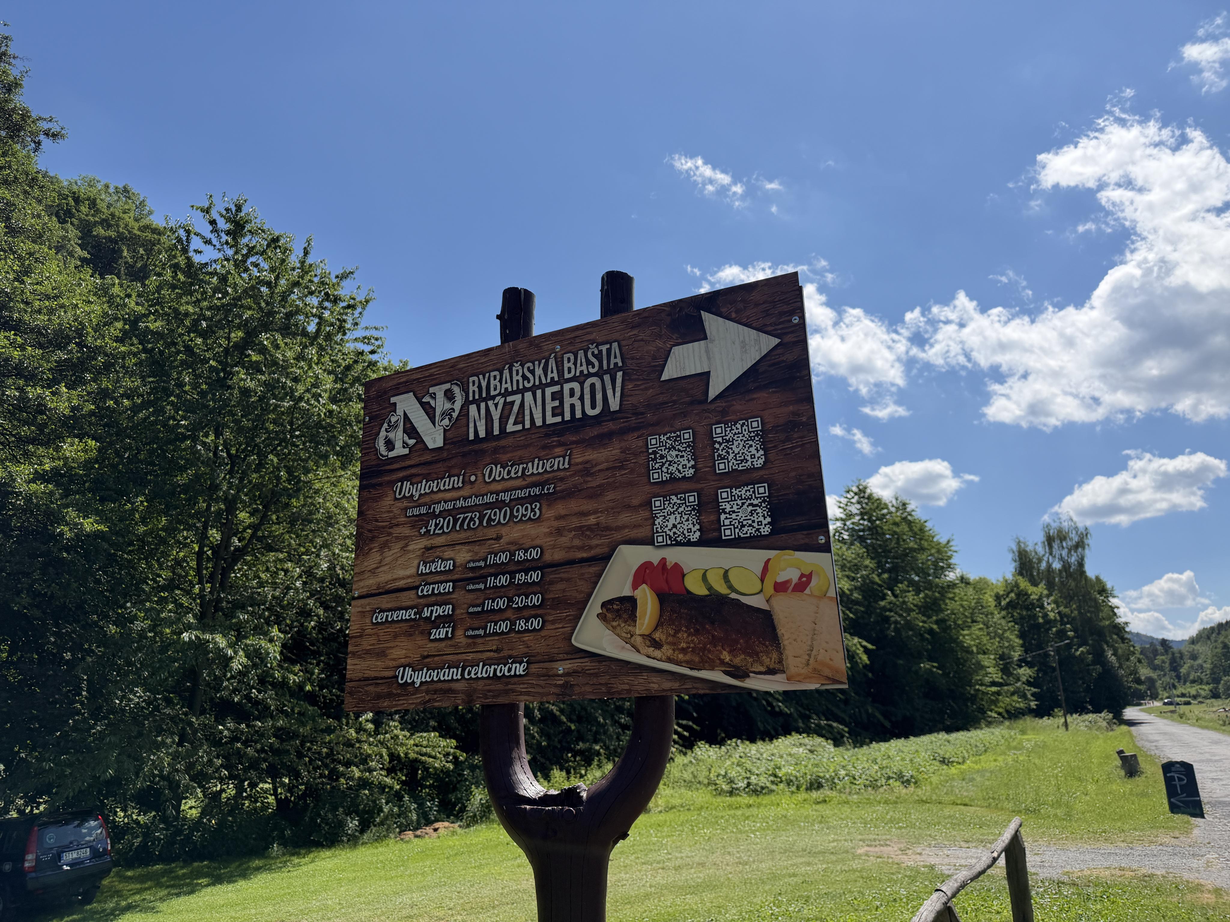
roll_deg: +1.6
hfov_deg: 71.6
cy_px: 461
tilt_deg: +18.8
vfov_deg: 56.8
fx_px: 853
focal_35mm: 24
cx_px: 615
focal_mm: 6.76
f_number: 1.78
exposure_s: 1/7353
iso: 100
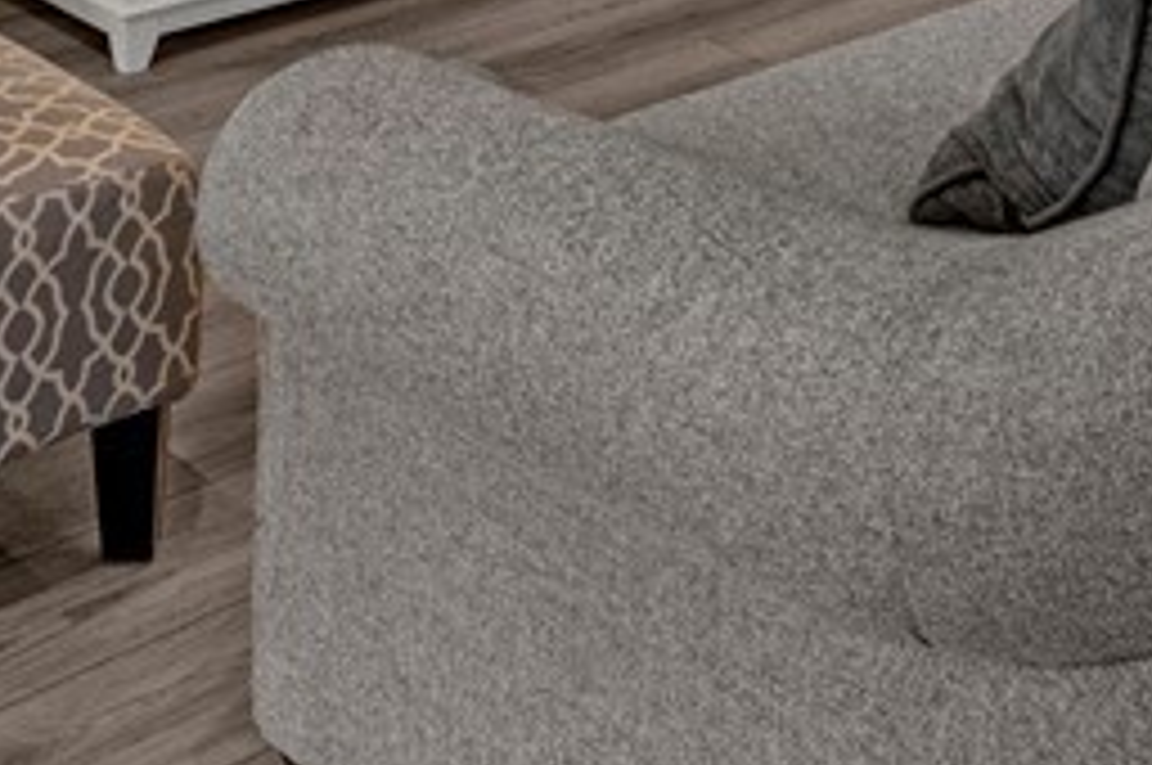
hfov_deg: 28.7
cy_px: -792
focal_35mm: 70
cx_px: 742
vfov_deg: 15.3
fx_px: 2241
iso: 100
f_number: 7.1
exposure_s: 1/1.67
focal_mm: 11
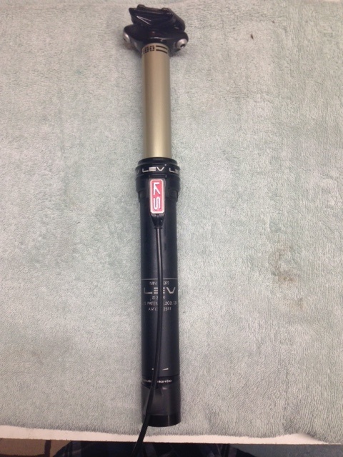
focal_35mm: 33
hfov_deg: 42.9
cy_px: 228
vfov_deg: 55.4
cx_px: 172
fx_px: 436
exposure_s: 1/40
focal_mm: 4.12
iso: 50
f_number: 2.4
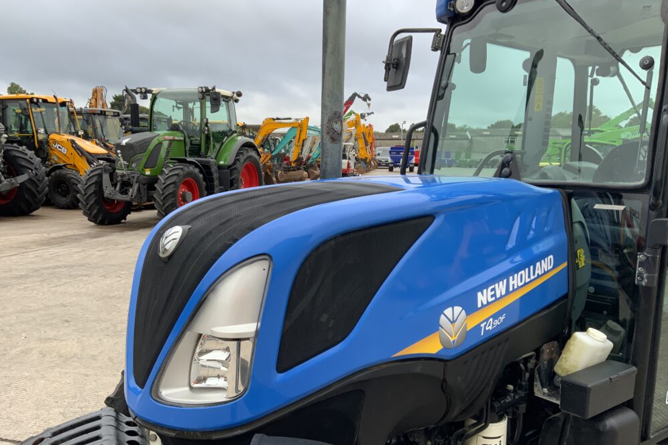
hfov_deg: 60.3
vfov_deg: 42.3
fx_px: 575
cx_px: 332
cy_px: 244
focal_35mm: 31
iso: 16
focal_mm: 3
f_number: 1.8
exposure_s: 1/370
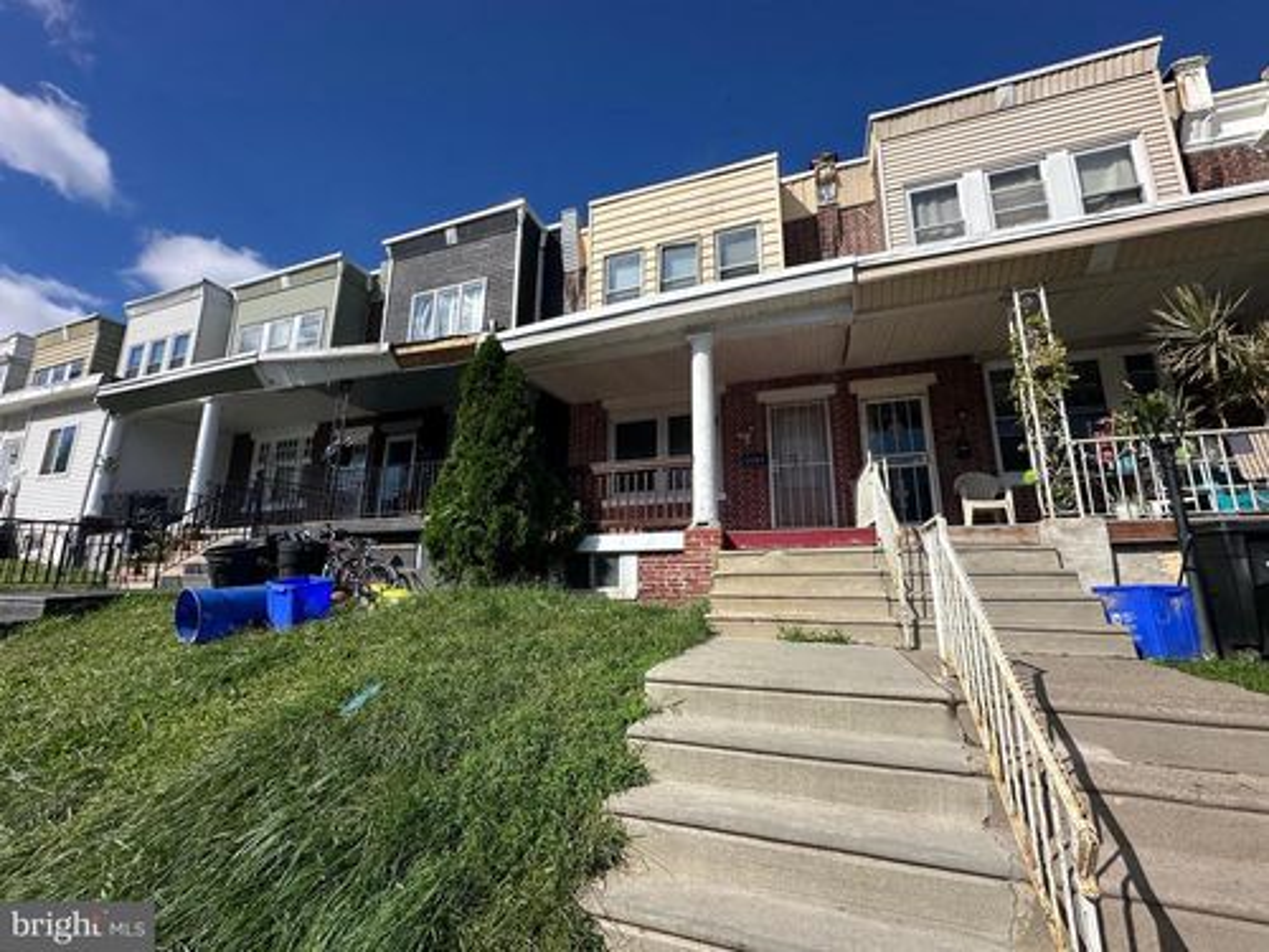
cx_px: 634
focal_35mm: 14
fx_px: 513
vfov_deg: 85.7
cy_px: 476
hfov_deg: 102.1
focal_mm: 2.22
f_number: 2.2
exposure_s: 1/1984
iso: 50
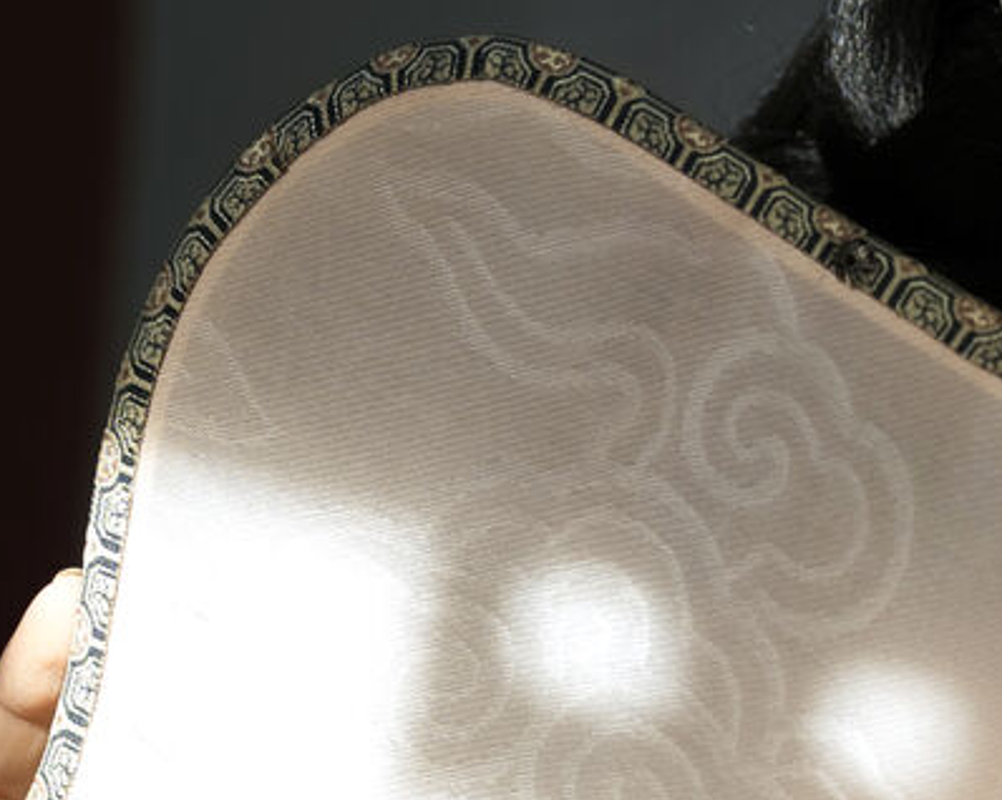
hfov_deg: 7.0
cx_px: 793
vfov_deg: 5.5
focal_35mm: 276
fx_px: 8181
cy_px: 1675
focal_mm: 65
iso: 125
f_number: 4
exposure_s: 1/160
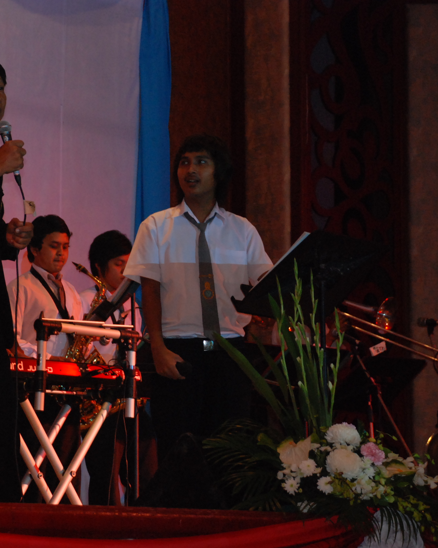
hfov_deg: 11.1
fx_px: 2252
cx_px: 149
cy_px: 274
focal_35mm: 139
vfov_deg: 13.9
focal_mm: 66
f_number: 5.3
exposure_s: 1/60
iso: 1000
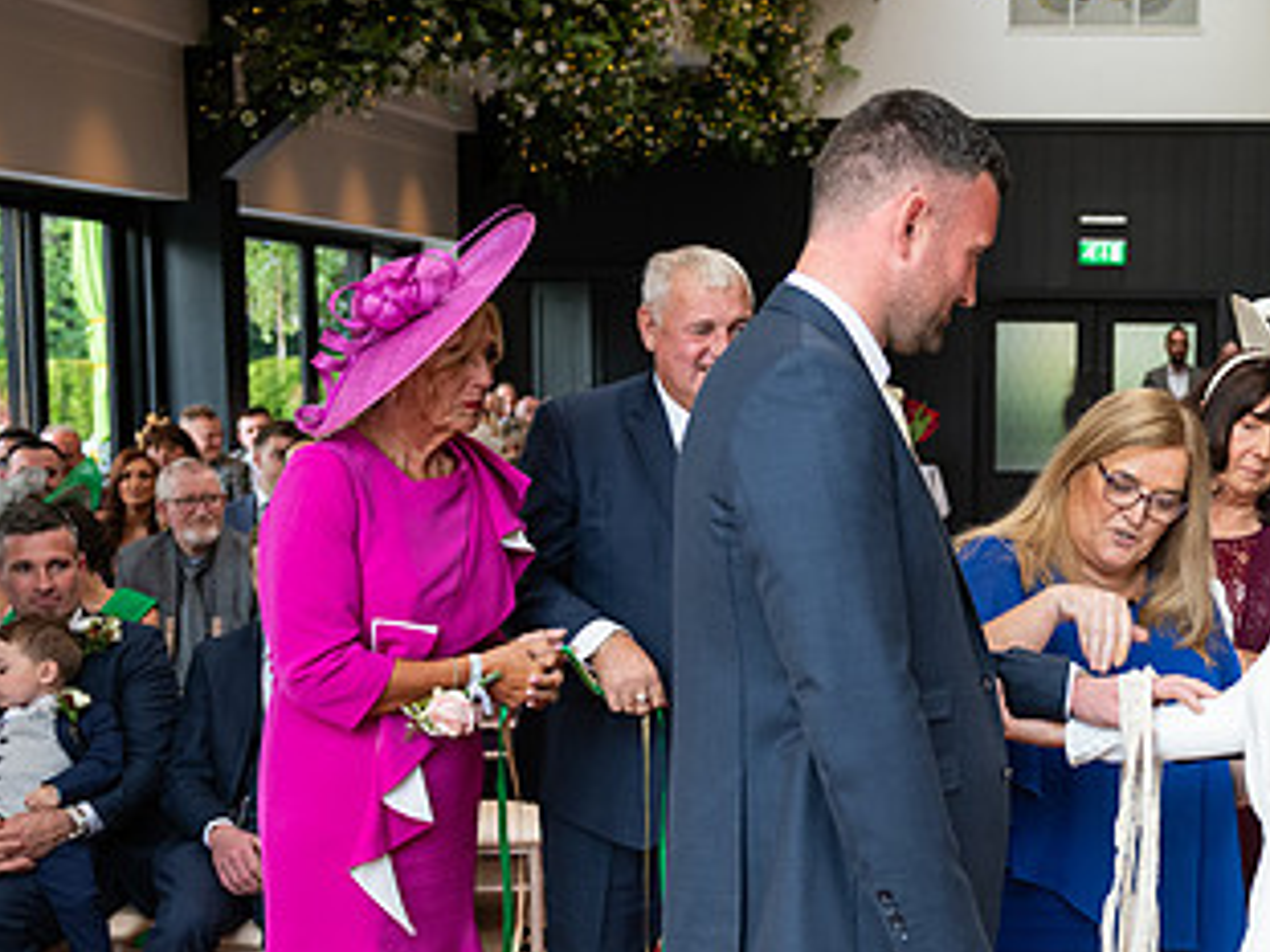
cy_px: 635
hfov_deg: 30.9
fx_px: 2237
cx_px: 1013
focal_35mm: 61
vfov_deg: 23.9
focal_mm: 34
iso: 640
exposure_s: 1/160
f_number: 3.5
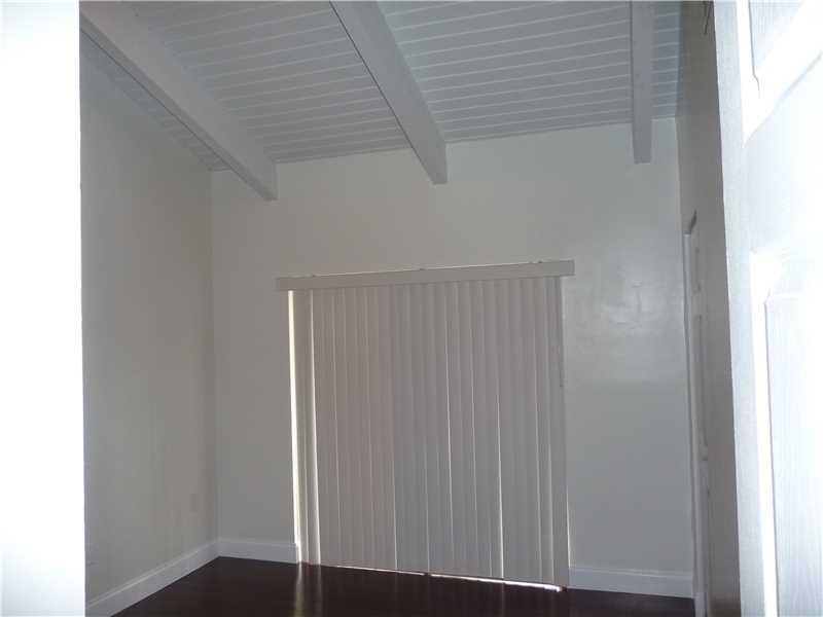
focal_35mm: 28
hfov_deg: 63.4
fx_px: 666
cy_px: 308
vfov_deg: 49.7
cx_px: 412
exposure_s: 1/30
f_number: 3.3
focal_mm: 4.7
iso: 160
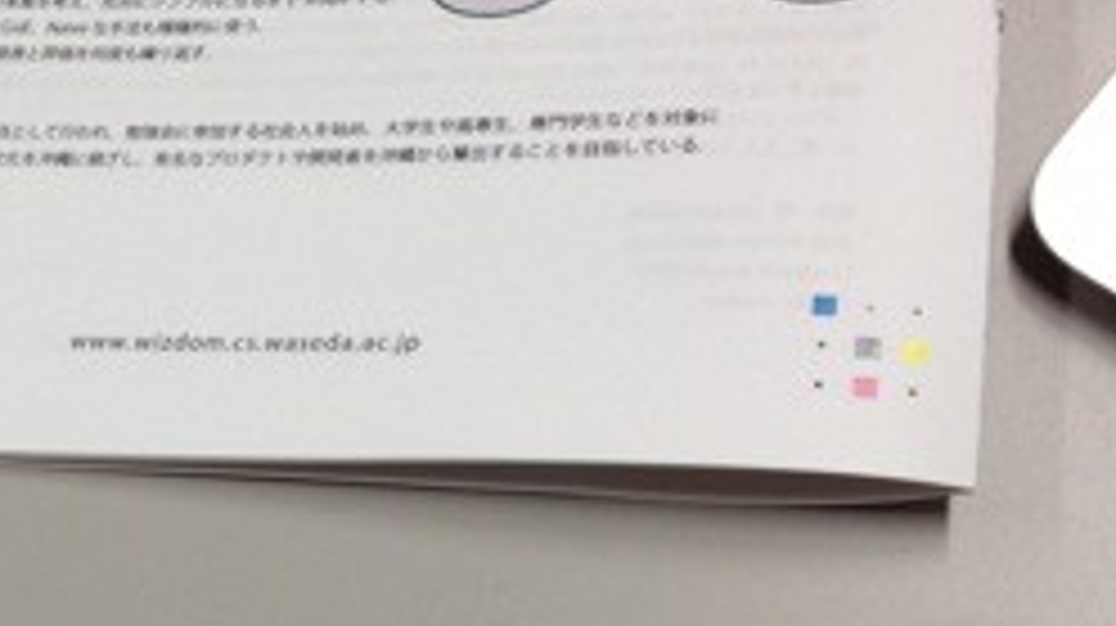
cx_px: 184
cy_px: 678
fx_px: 2277
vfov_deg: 15.3
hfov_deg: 26.9
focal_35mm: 77
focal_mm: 4.28
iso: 80
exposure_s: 1/60
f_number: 2.4
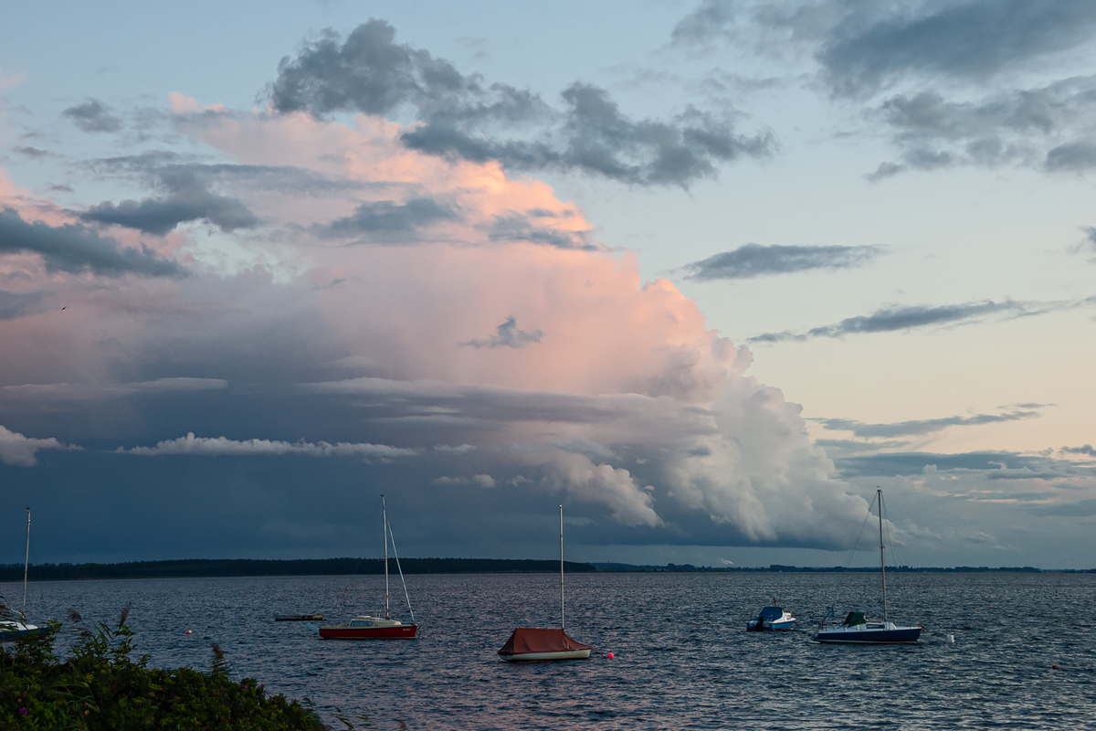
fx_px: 1735
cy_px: 366
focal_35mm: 57
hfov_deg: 35.1
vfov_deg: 23.8
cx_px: 548
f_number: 5.6
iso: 400
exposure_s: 1/60
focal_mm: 38
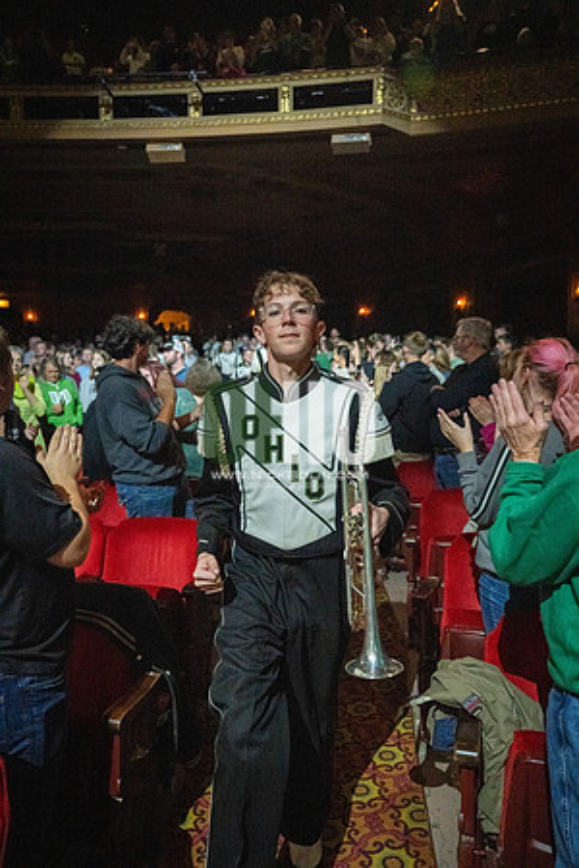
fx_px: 603
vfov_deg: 71.5
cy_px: 434
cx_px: 290
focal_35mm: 25
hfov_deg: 51.3
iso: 12800
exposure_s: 1/500
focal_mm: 25
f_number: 2.8
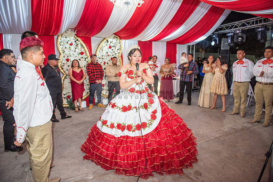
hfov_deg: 73.7
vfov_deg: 53.2
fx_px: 182
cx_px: 136
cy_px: 91
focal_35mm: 24
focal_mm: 24
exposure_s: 1/160
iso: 800
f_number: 3.2
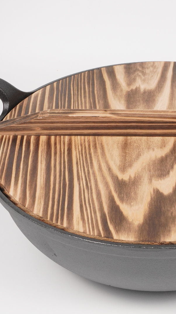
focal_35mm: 79
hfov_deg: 15.2
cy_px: 158
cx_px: 162
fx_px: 653
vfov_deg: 26.9
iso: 500
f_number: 13
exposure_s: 1/50
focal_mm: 33
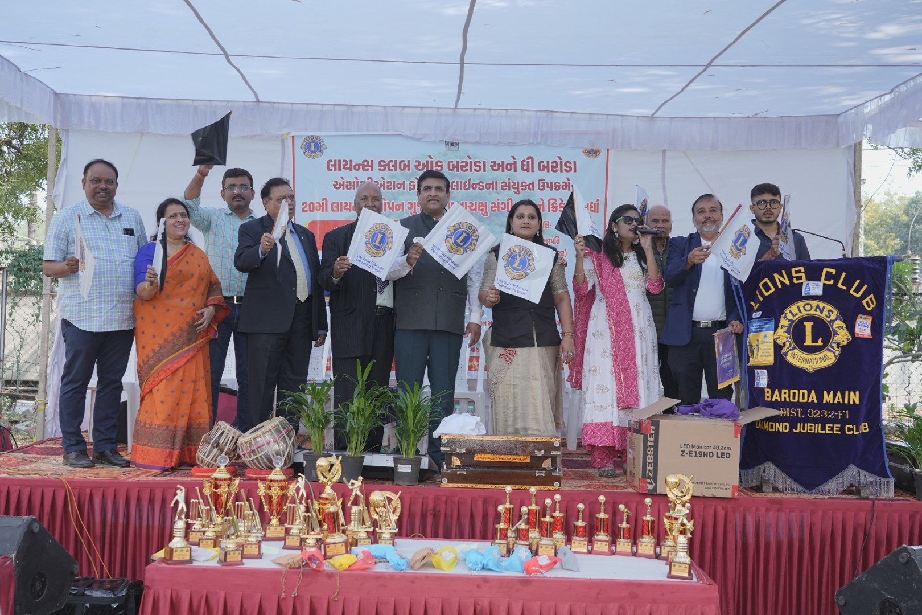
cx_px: 461
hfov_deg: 49.6
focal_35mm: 39
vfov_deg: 34.2
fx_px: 999
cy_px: 308
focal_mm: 39
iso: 250
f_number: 5.6
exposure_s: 1/160
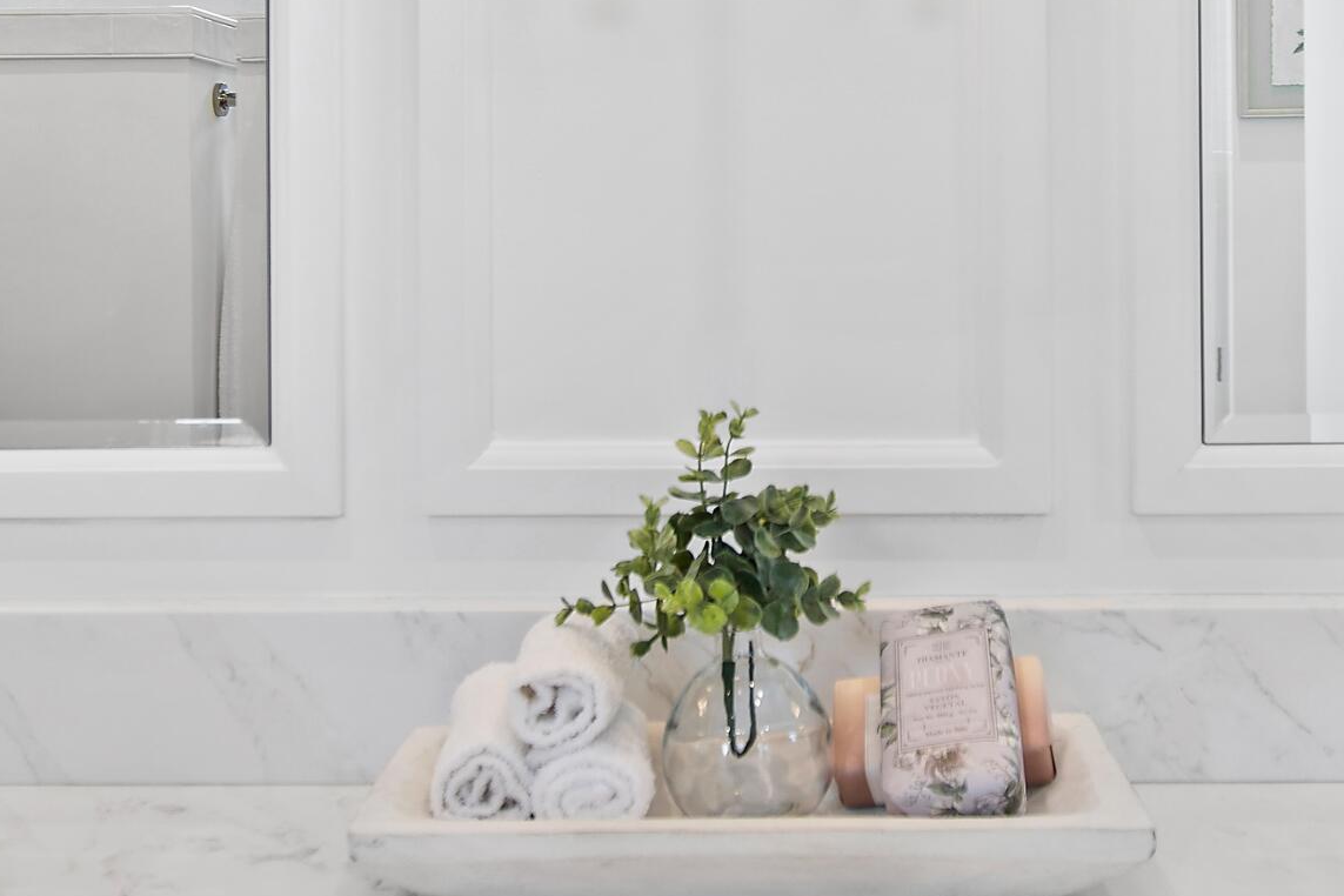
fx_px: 1568
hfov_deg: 46.3
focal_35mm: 42
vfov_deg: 31.1
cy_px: 189
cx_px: 737
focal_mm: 11
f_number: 4.8
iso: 100
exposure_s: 1/5
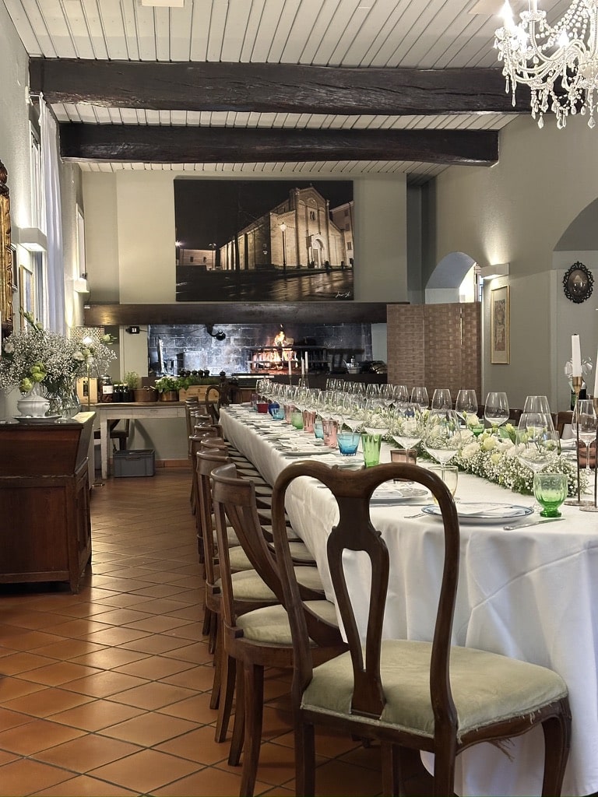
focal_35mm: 48
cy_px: 398
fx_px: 1106
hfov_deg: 30.3
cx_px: 299
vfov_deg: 39.7
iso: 500
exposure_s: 1/33
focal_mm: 6.86
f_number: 1.78
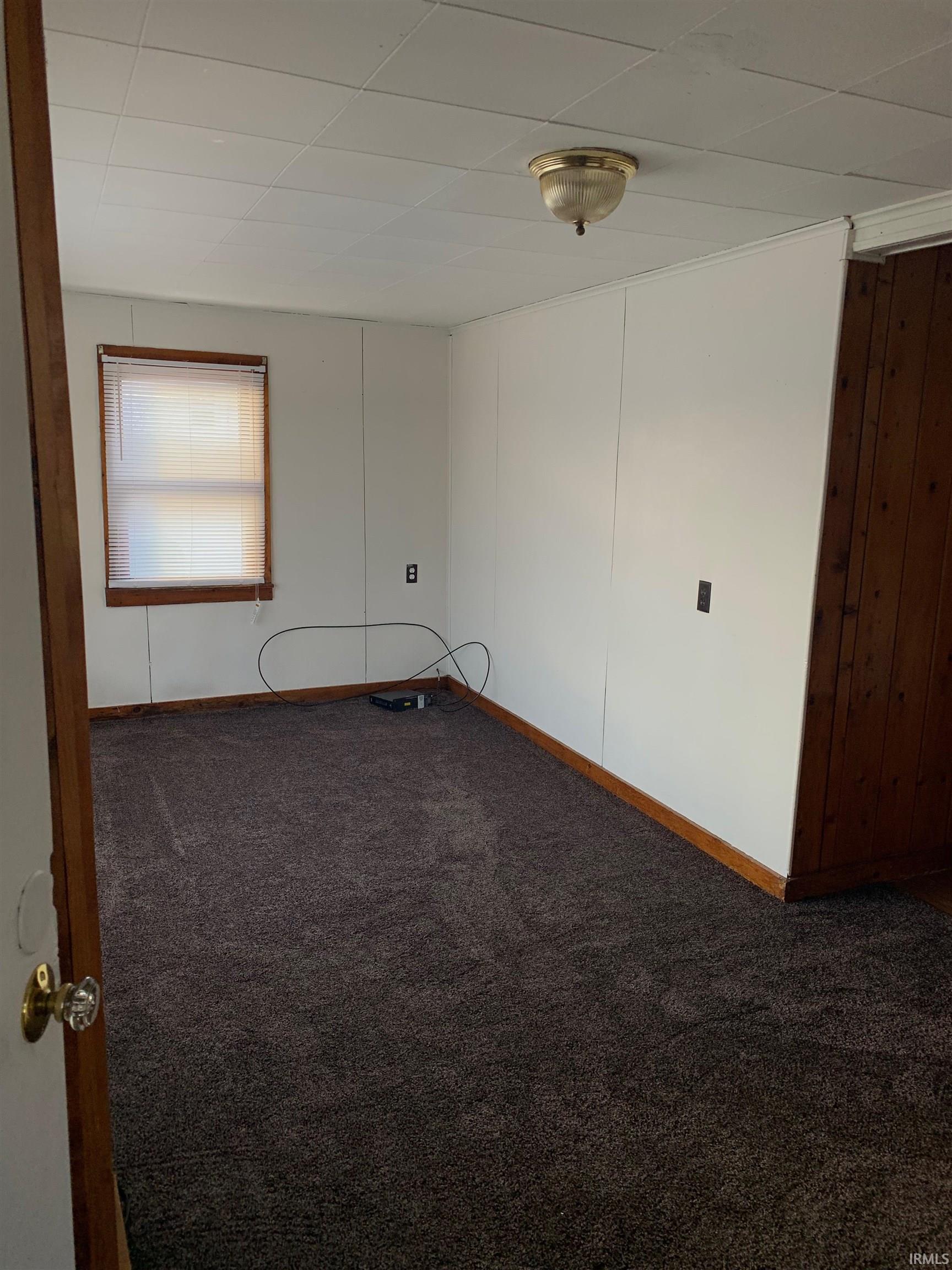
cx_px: 476
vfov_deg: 67.3
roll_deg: -1.6
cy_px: 635
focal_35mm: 26
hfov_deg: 53.1
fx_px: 953
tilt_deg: -9.9
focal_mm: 4.25
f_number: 1.8
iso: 64
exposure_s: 1/122
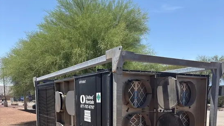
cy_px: 128
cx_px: 112
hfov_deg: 52.8
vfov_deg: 29.0
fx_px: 226
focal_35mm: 38
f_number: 1.6
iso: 50
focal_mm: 5.96
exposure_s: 1/3279
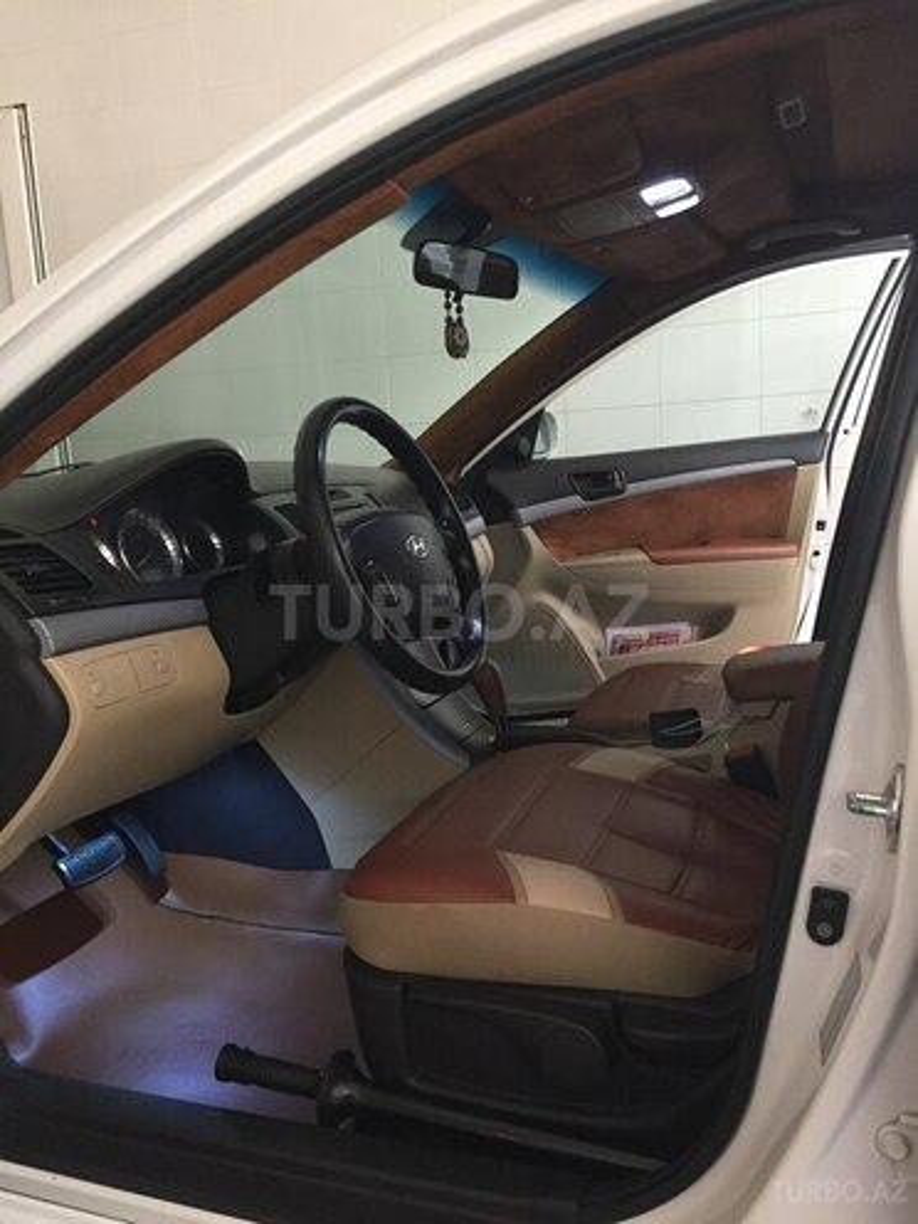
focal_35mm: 29
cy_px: 612
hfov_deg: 48.2
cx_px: 459
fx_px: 1025
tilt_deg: -9.8
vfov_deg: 61.7
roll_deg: +3.6
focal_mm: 4.15
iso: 200
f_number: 2.2
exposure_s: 1/33
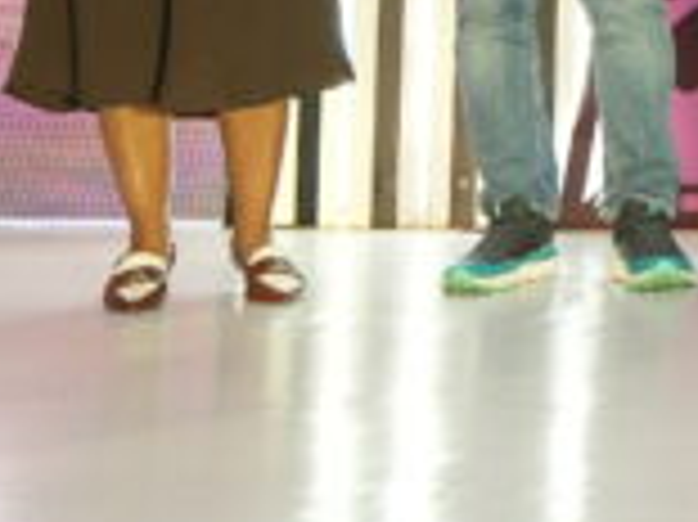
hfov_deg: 9.0
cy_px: -538
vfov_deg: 8.1
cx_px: 2157
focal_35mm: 175
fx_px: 3517
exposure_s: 1/200
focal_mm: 27.4
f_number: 3.5
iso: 1000
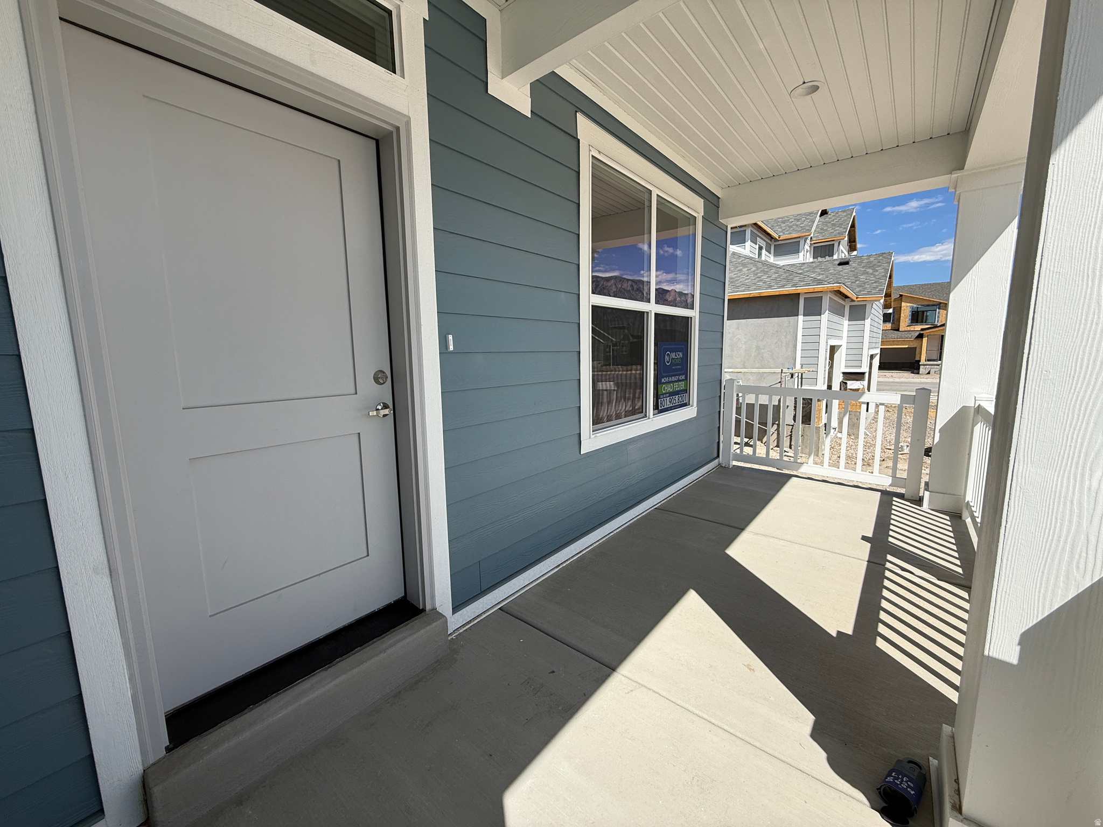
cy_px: 414
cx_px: 552
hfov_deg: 102.1
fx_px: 446
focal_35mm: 14
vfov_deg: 85.7
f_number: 2.2
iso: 50
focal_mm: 2.22
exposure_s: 1/1285
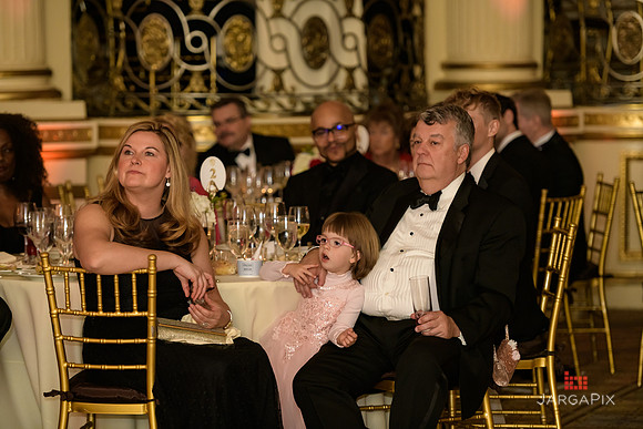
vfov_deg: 9.5
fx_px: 2590
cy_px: 214
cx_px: 322
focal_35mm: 145
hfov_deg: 14.2
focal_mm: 145
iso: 1250
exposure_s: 1/125
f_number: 3.2
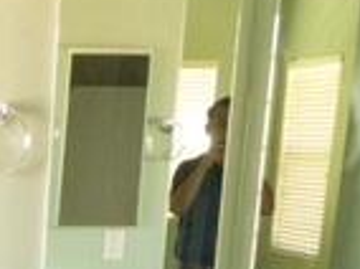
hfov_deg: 13.9
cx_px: -223
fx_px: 1360
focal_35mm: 131
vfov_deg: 10.6
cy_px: 490
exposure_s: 1/30
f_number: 2.2
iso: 40
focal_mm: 4.15
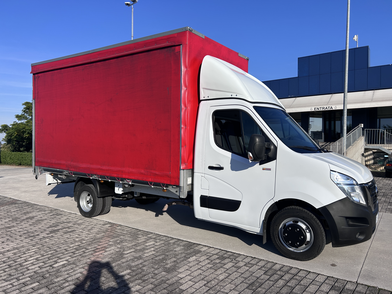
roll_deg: -0.1
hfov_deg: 67.3
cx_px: 196
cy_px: 147
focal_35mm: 26
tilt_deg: -0.2
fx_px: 294
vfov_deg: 53.1
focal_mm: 5.7
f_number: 1.5
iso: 50
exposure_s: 1/5319
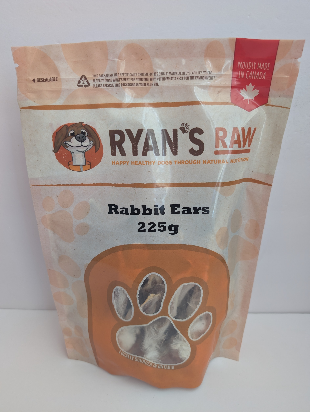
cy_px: 206
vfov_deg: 71.5
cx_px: 155
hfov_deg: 56.9
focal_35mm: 24
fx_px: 286
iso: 45
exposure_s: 1/23.8
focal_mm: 6.9
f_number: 1.68
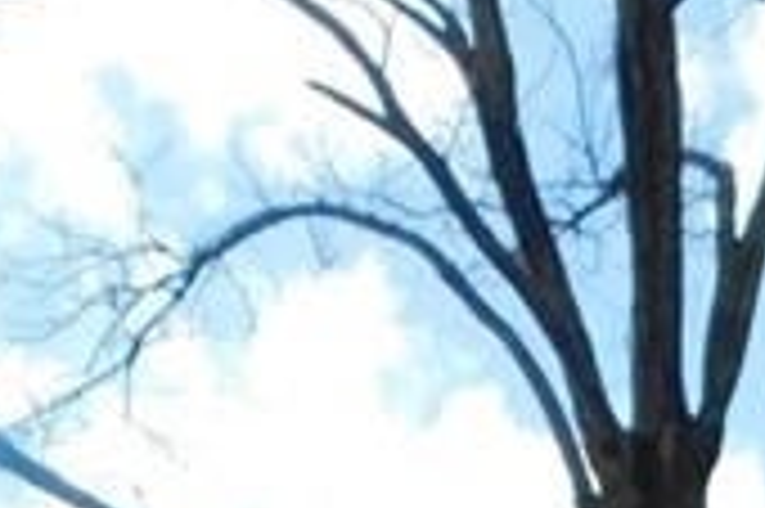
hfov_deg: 13.4
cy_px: 1564
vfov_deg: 8.0
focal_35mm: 144
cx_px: -387
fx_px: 3057
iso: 125
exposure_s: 1/1250
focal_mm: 4
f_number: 3
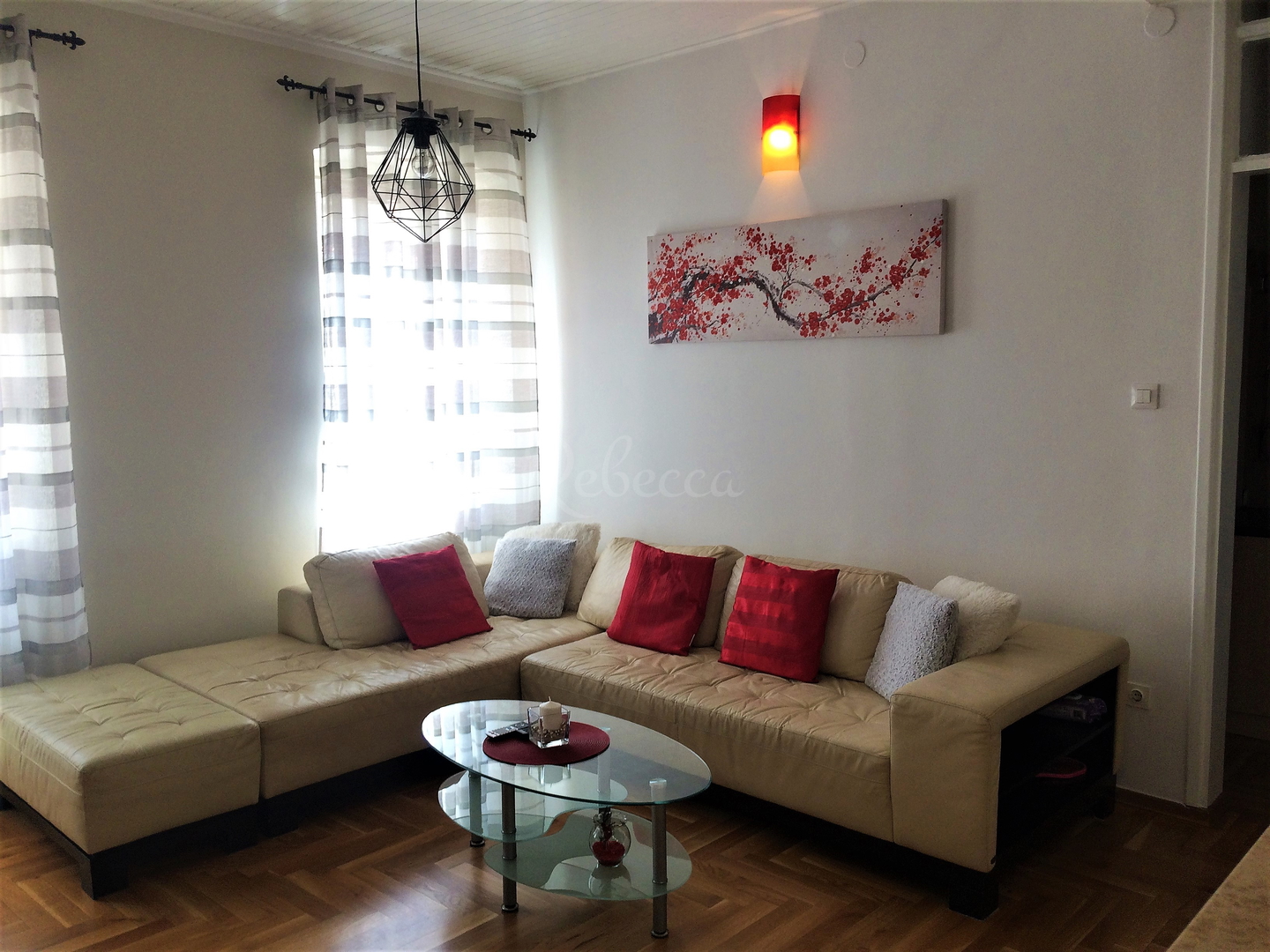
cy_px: 476
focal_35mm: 29
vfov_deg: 48.2
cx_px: 635
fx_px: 1064
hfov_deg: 61.7
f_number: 2.2
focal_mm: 4.15
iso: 50
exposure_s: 1/100
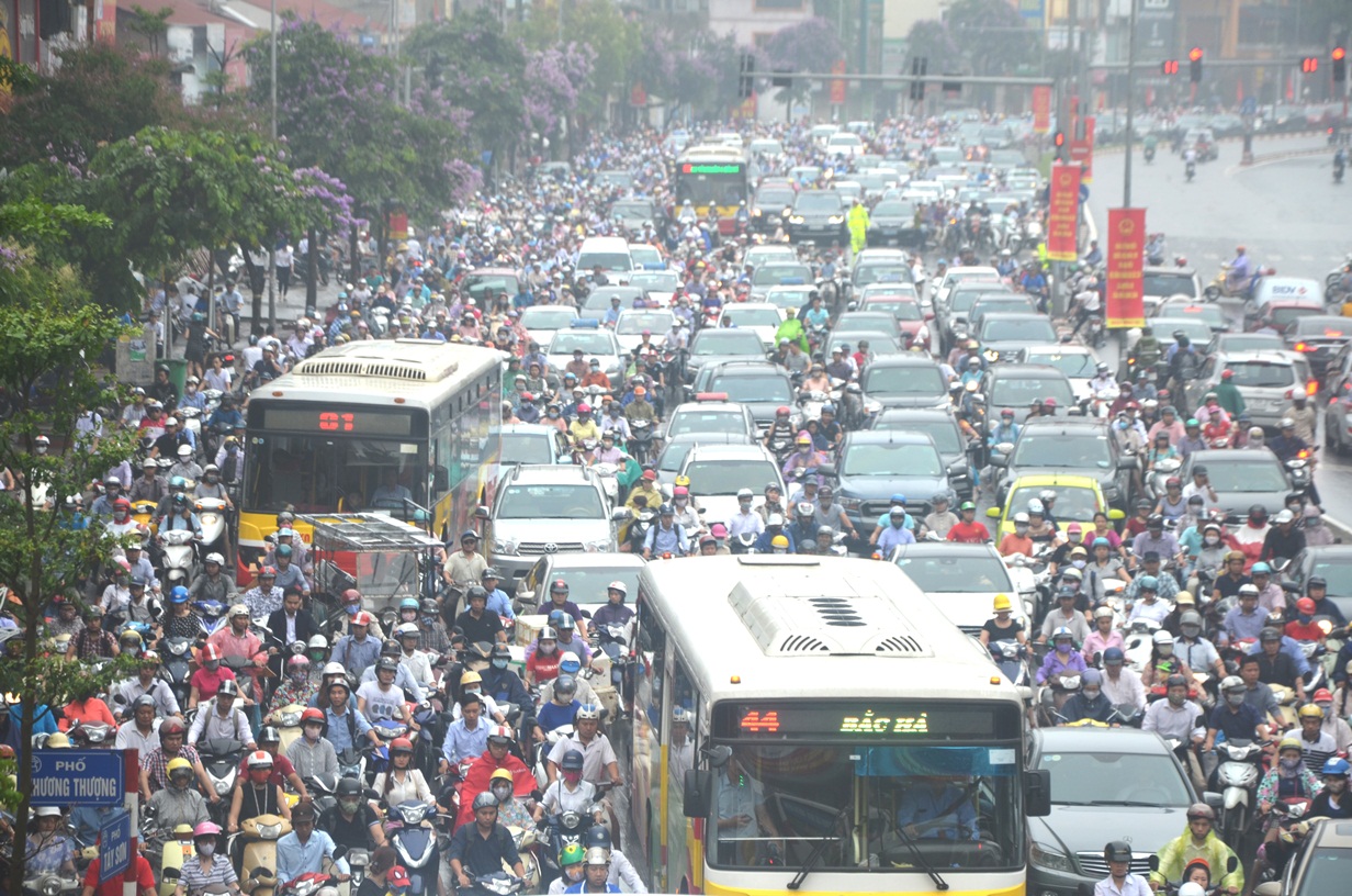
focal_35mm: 158
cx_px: 676
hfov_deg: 13.1
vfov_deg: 8.7
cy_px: 448
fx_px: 5903
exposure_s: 1/200
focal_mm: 105
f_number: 6.3
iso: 200
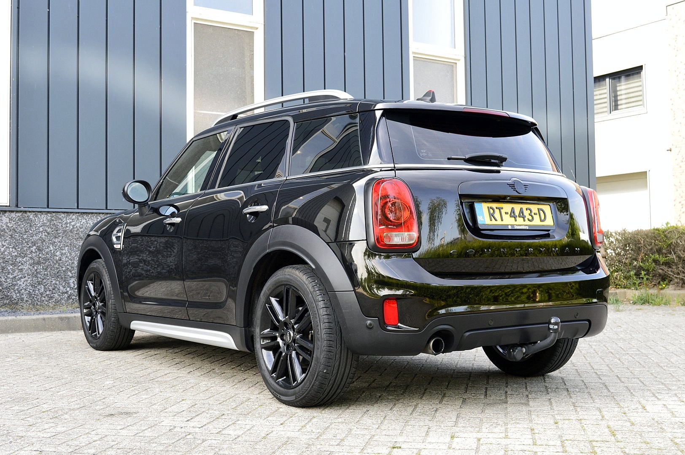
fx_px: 856
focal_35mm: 45
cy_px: 228
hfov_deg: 43.6
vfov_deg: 29.8
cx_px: 342
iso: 400
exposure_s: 1/80
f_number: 8
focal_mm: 30
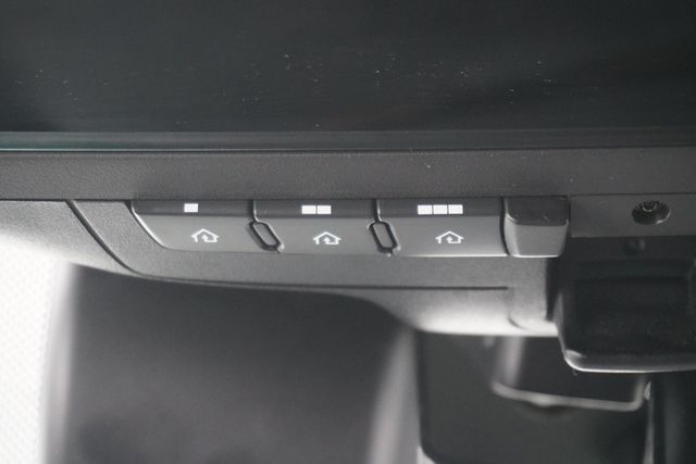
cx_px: 348
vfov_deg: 18.2
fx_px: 1450
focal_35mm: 75
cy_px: 232
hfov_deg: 27.0
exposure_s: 1/80
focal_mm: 50
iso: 8000
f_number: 5.6
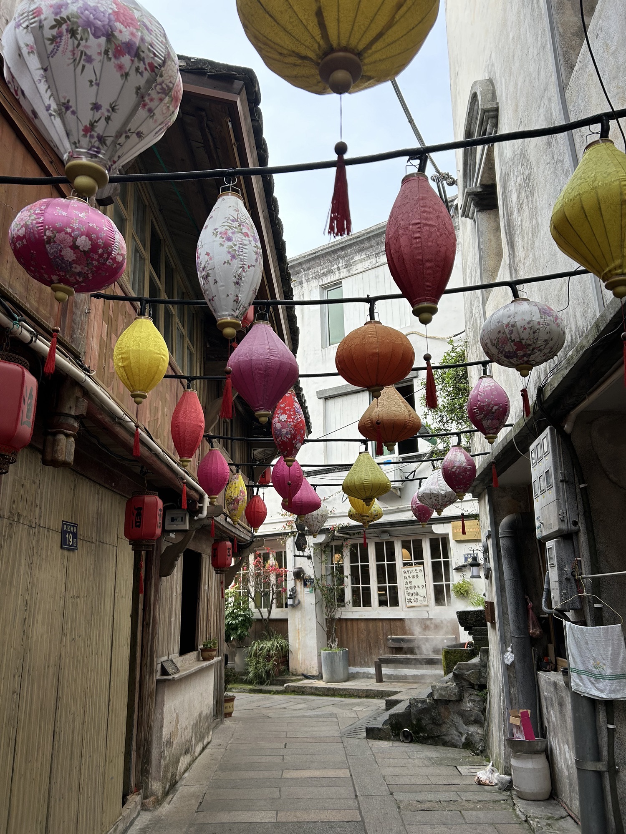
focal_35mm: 26
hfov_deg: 53.1
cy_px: 417
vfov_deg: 67.3
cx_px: 313
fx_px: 627
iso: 50
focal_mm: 5.7
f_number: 1.5
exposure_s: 1/753
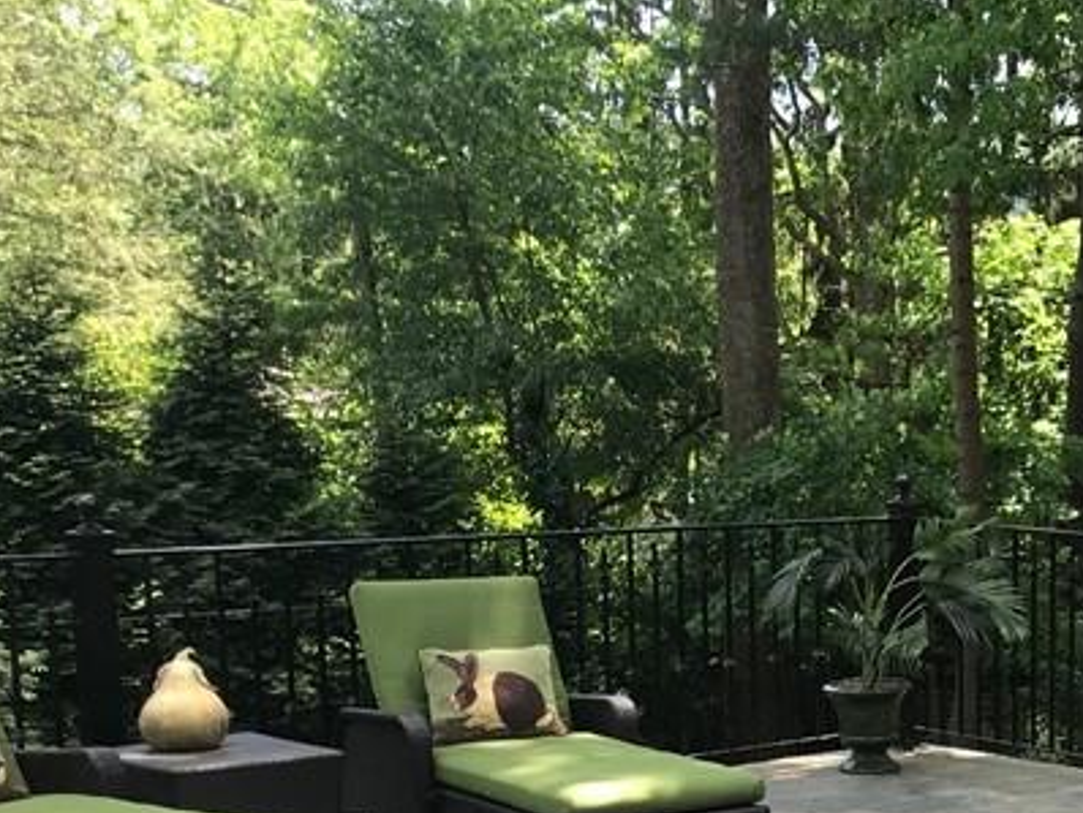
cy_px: 737
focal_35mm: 72
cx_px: 1273
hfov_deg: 24.6
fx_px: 2254
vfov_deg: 20.1
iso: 20
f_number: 1.8
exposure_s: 1/220
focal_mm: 3.99
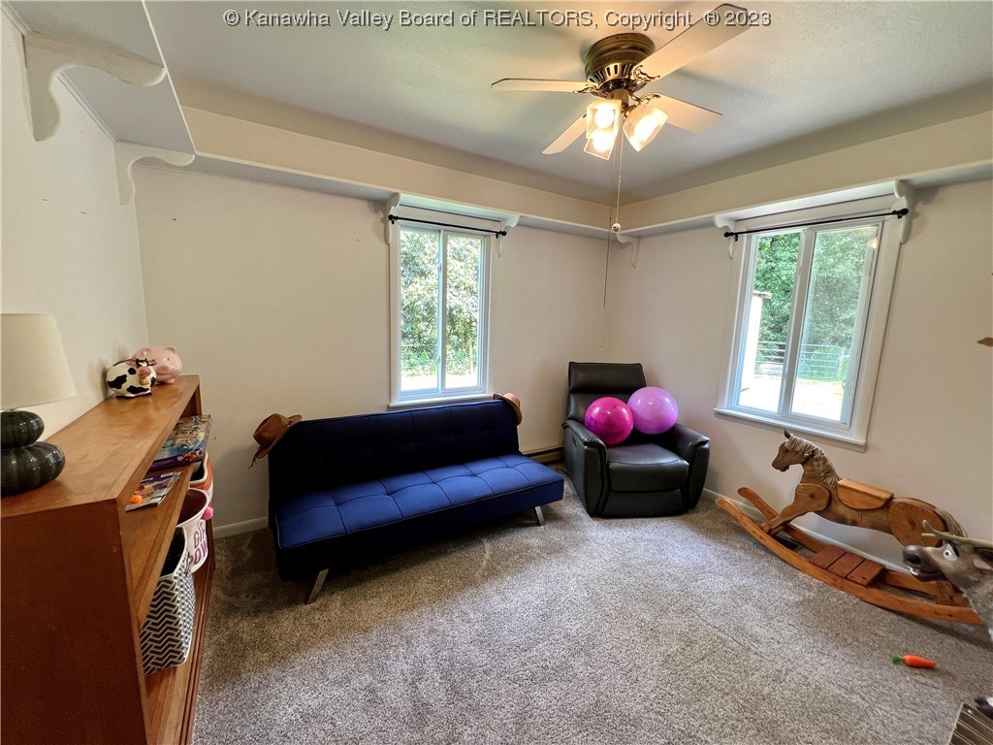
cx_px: 496
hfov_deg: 106.2
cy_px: 372
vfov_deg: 89.9
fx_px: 373
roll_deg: -2.4
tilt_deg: -9.0
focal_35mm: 13
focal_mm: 1.57
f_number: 1.8
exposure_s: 1/99
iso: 80
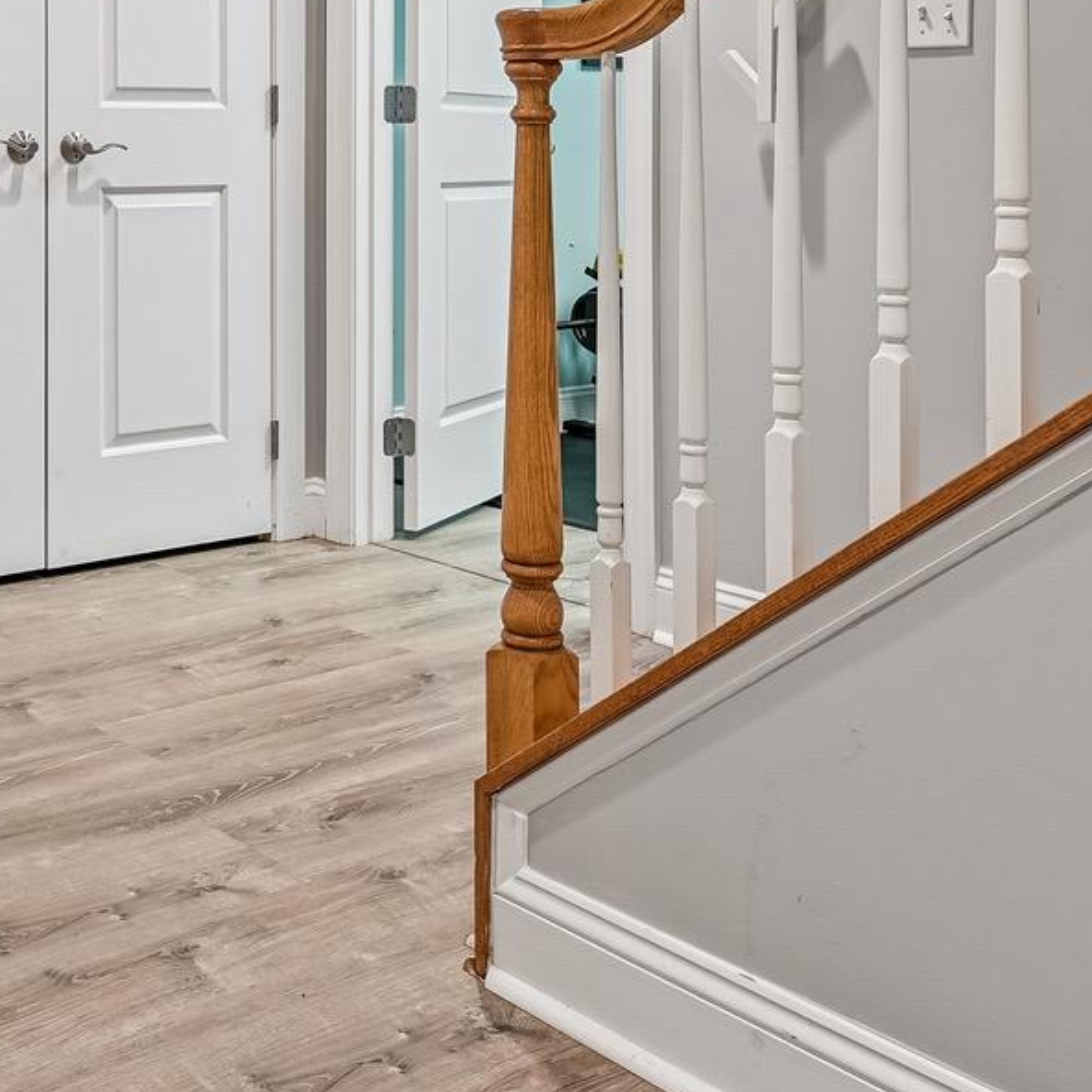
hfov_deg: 34.7
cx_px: 190
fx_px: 1677
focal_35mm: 47
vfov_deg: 34.6
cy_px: 173
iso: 100
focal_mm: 16
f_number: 8
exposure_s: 1/4
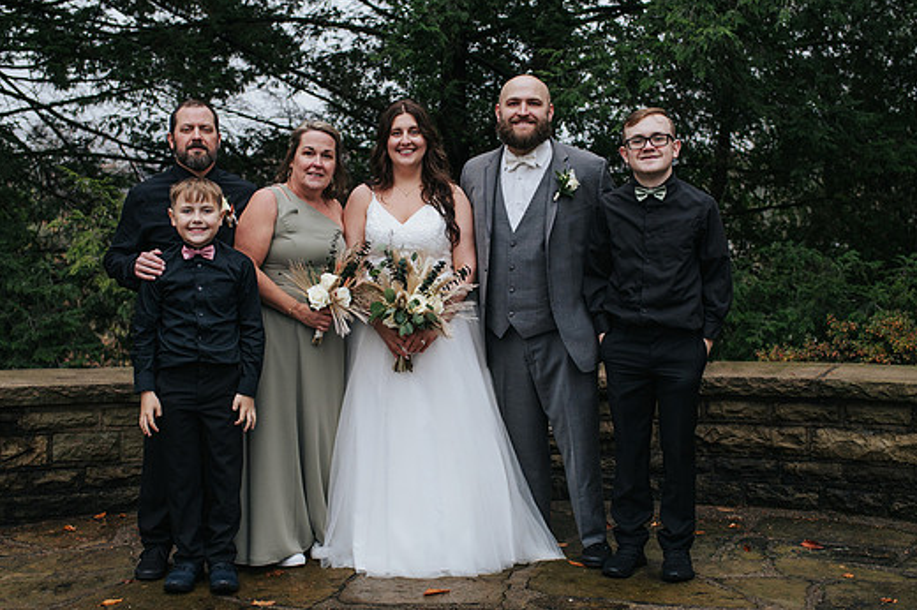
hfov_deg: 44.5
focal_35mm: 44
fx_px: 1120
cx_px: 447
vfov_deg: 30.4
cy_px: 339
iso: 800
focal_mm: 35
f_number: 3.2
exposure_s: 1/320
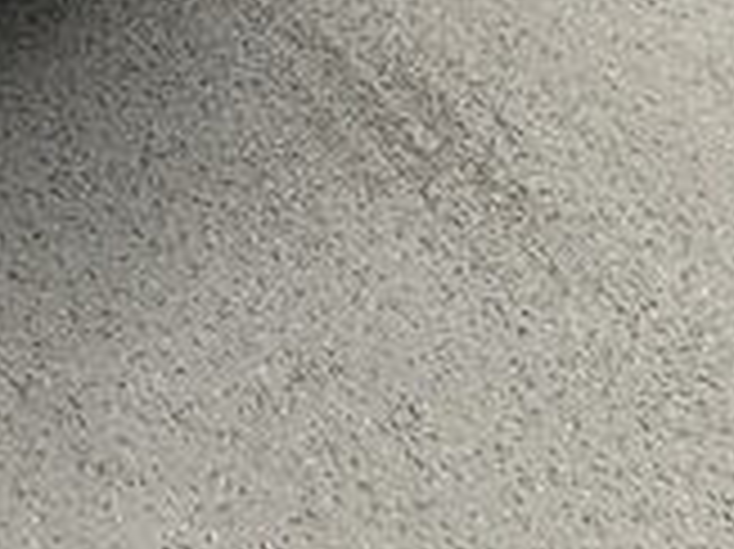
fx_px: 1865
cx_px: -955
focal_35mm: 88
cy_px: -1062
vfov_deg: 11.2
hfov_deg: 15.1
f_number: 2.2
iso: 64
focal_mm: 2.22
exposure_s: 1/100
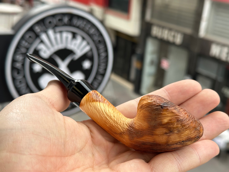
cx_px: 114
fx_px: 318
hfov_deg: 39.7
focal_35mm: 48
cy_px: 86
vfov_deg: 30.3
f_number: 1.78
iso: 64
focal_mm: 6.86
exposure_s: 1/894
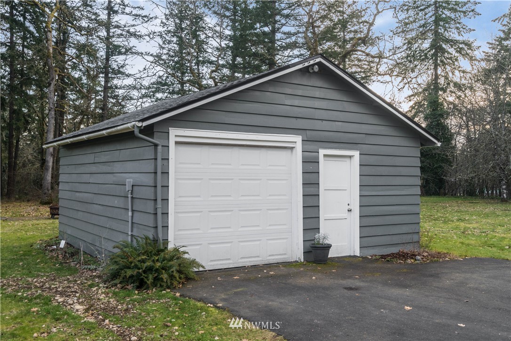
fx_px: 497
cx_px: 256
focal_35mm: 35
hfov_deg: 54.4
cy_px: 170
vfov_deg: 37.9
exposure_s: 1/40
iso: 800
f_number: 9
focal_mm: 35
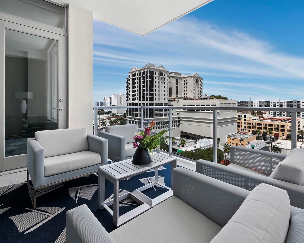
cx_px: 173
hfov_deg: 89.1
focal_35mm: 17
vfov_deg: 76.7
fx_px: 153
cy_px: 107
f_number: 11
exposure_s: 1/100
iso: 400
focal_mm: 7
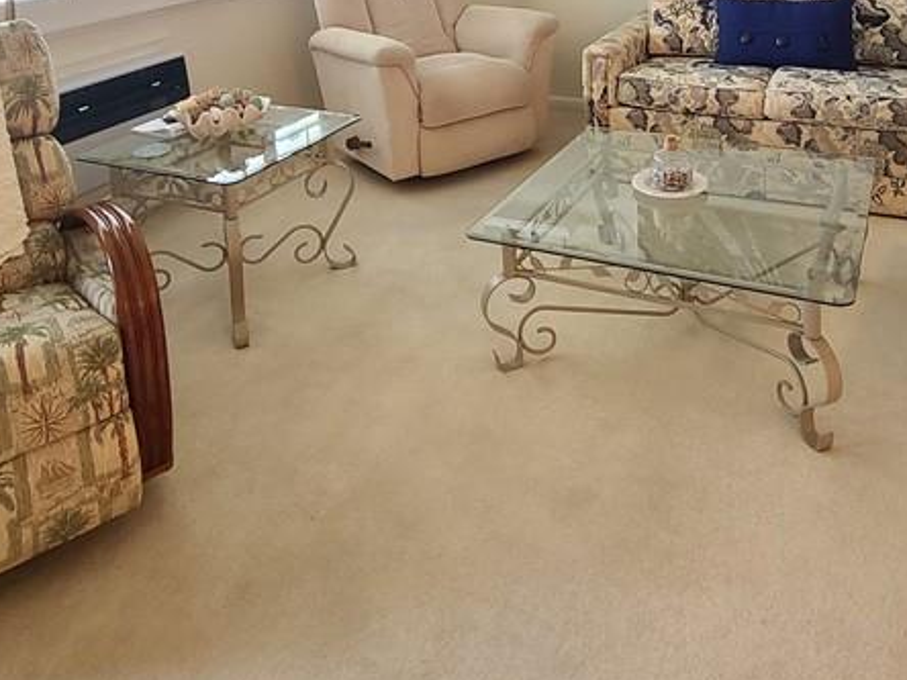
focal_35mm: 30
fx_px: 786
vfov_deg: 39.4
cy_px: -45
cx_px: 490
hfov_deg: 59.9
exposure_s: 1/60
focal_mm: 2.2
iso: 250
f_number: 2.2
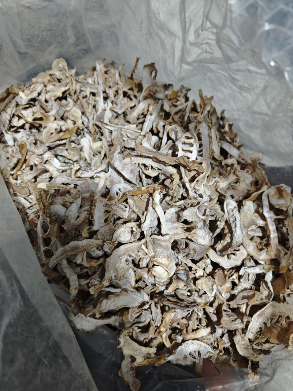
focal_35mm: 23
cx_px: 146
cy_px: 196
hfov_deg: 58.9
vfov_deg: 73.9
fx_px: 260
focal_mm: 6.55
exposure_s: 1/52.1
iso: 640
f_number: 1.62
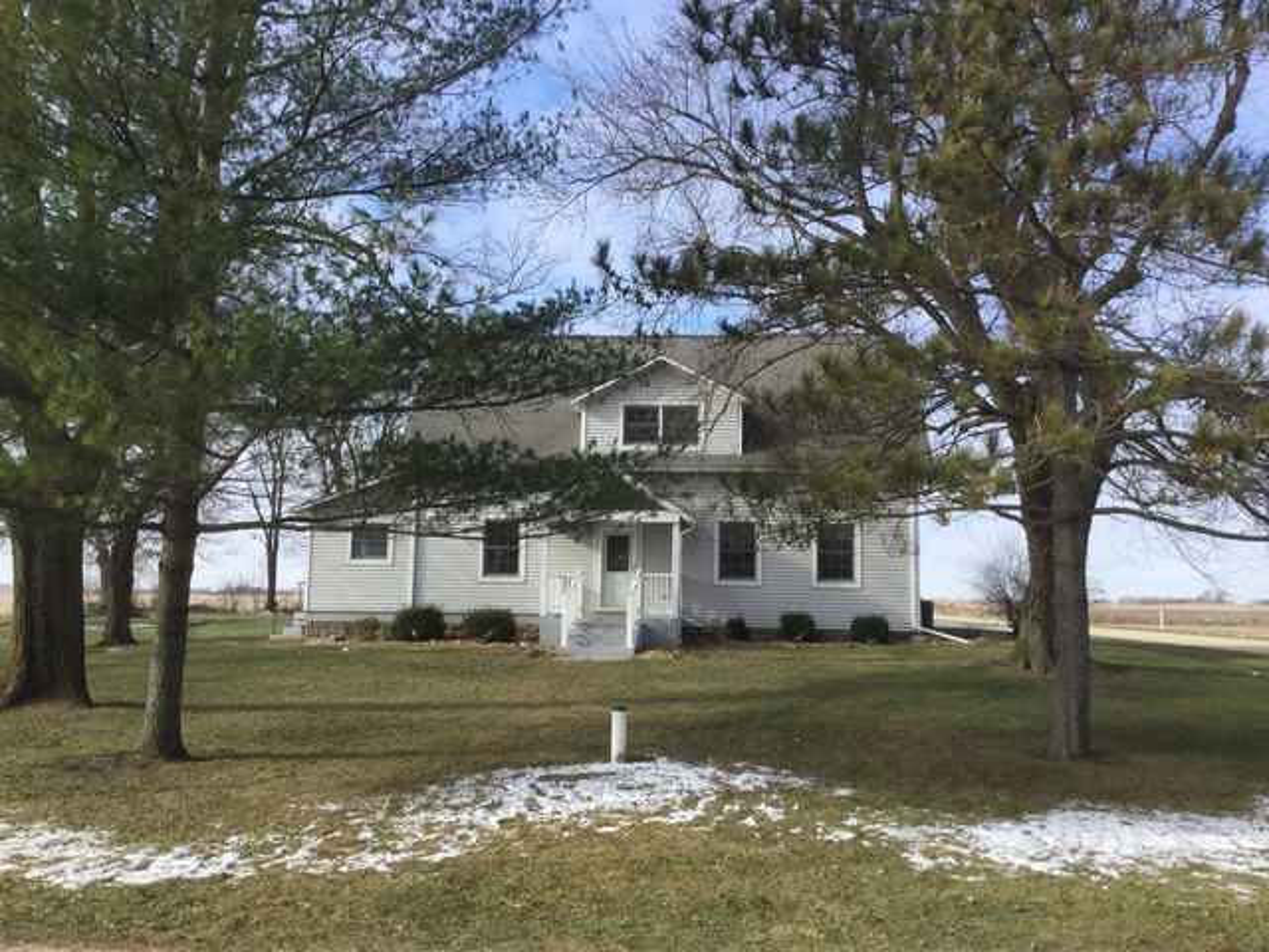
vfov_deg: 45.4
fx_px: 1136
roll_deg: -0.1
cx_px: 634
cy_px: 476
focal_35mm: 31
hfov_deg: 58.4
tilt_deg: +3.2
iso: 25
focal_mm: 3.3
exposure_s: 1/741
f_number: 2.4
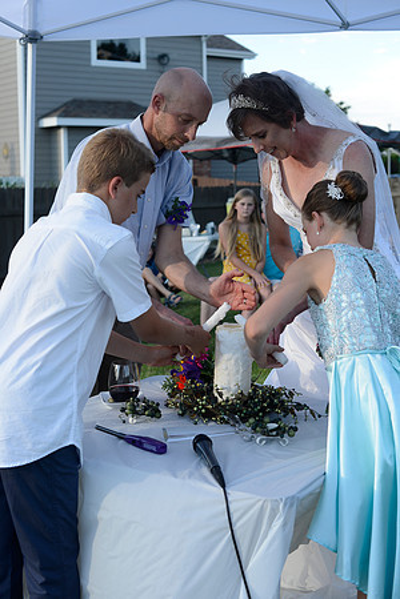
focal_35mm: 50
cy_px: 300
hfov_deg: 27.0
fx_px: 833
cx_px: 200
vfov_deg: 39.6
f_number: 5
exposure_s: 1/250
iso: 200
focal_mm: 50
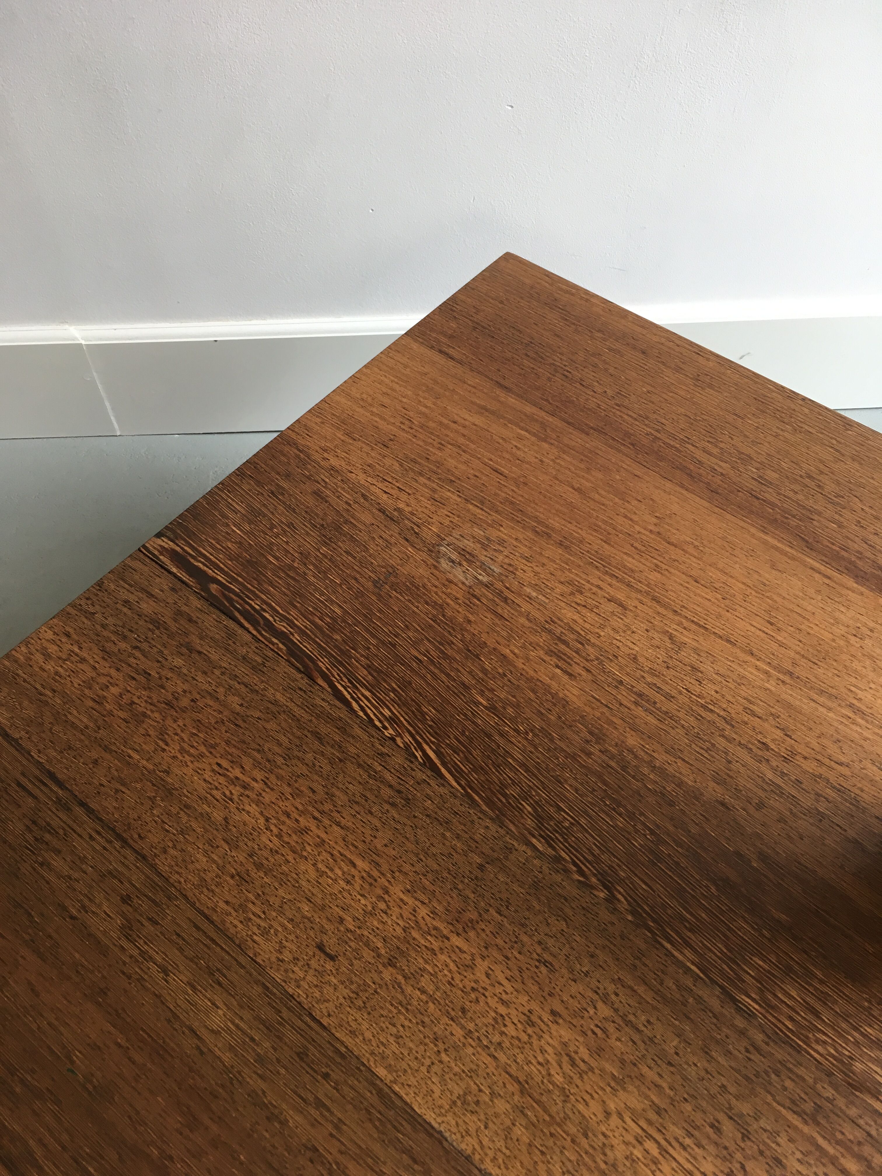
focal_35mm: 29
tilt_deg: -57.2
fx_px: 985
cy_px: 588
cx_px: 441
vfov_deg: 61.7
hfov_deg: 48.2
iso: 32
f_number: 2.2
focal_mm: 4.15
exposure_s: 1/33
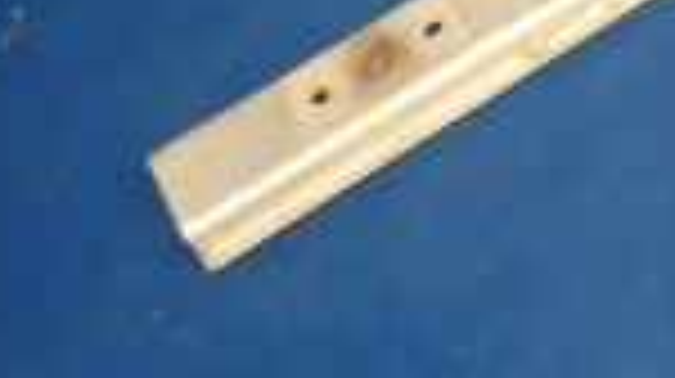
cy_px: -338
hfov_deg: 13.8
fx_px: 2324
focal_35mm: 130
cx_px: 1377
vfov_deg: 8.8
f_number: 3.9
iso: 640
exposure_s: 1/30
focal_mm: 5
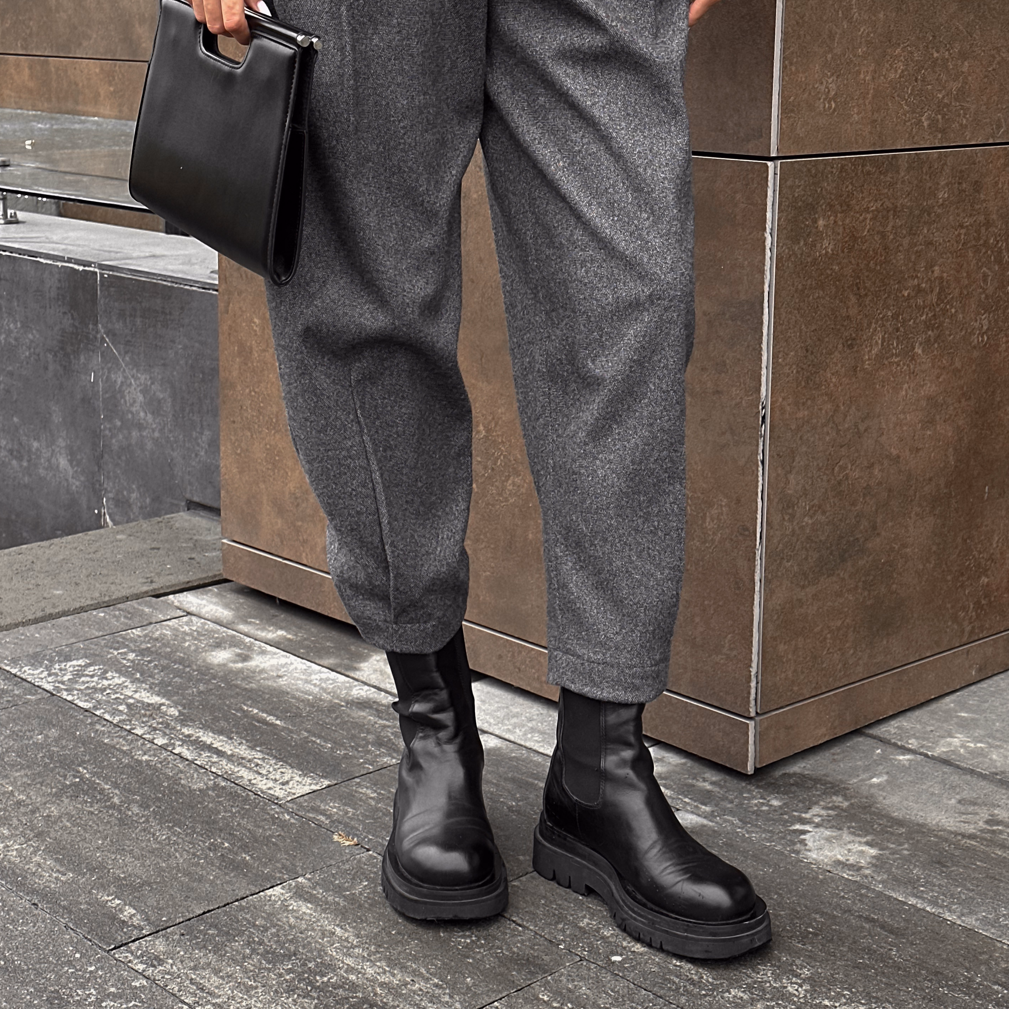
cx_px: 520
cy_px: 387
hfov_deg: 28.6
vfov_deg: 28.5
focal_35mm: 60
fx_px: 1979
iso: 80
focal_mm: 6.86
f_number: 1.8
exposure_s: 1/140
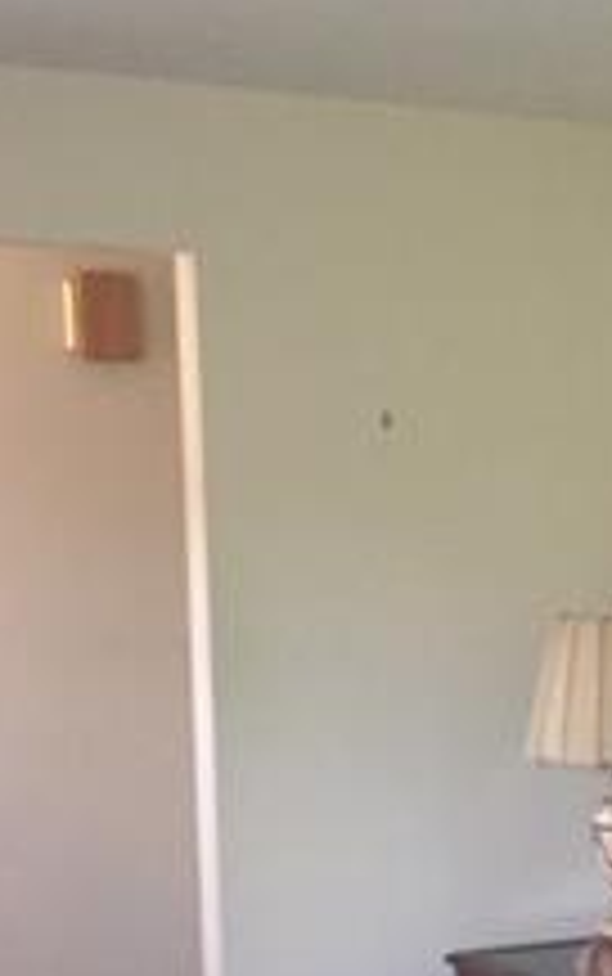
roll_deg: +0.3
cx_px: 824
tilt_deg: -7.5
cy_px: 823
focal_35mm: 85
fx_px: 2264
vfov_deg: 23.9
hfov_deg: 14.7
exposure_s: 1/30
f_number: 2.2
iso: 100
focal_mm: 4.15
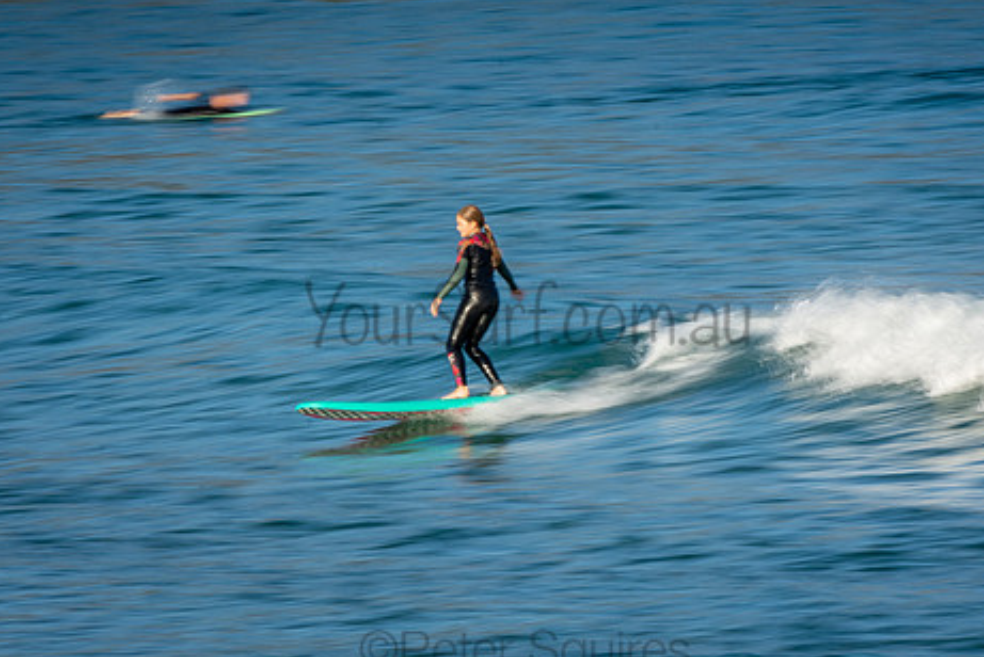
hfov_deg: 2.7
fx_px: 20649
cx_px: 525
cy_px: 295
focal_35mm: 755
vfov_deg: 1.8
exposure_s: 1/20
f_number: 22
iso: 100
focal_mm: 400
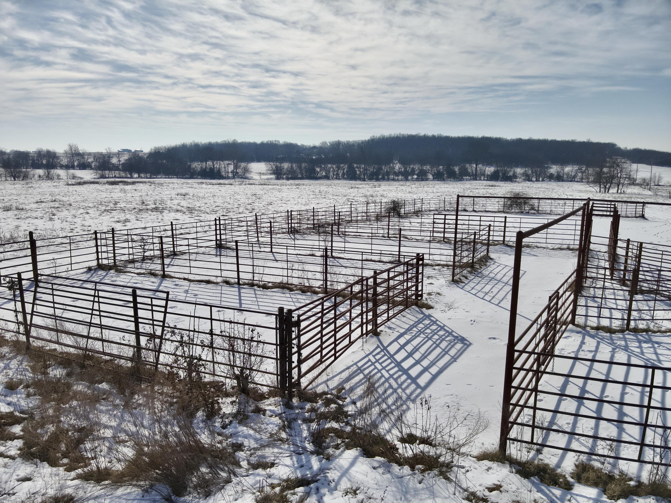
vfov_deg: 56.8
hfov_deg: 71.6
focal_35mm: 24
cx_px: 336
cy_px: 252
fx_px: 465
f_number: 2.8
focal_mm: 4.4
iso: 100
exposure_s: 1/3000
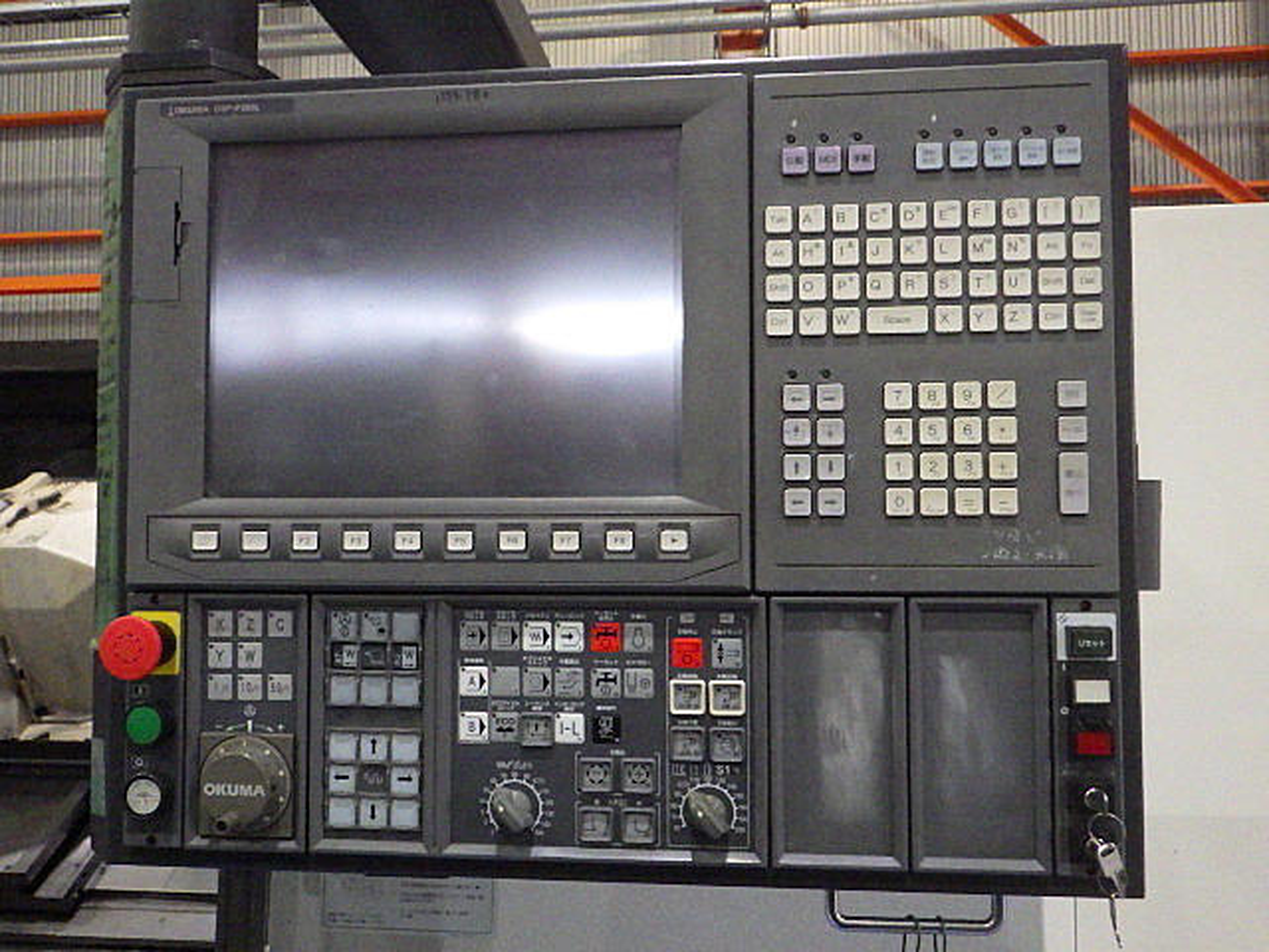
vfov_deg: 49.7
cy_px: 476
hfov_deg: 63.4
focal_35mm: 28
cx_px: 634
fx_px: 1026
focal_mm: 5
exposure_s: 1/45
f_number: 3.5
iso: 1000
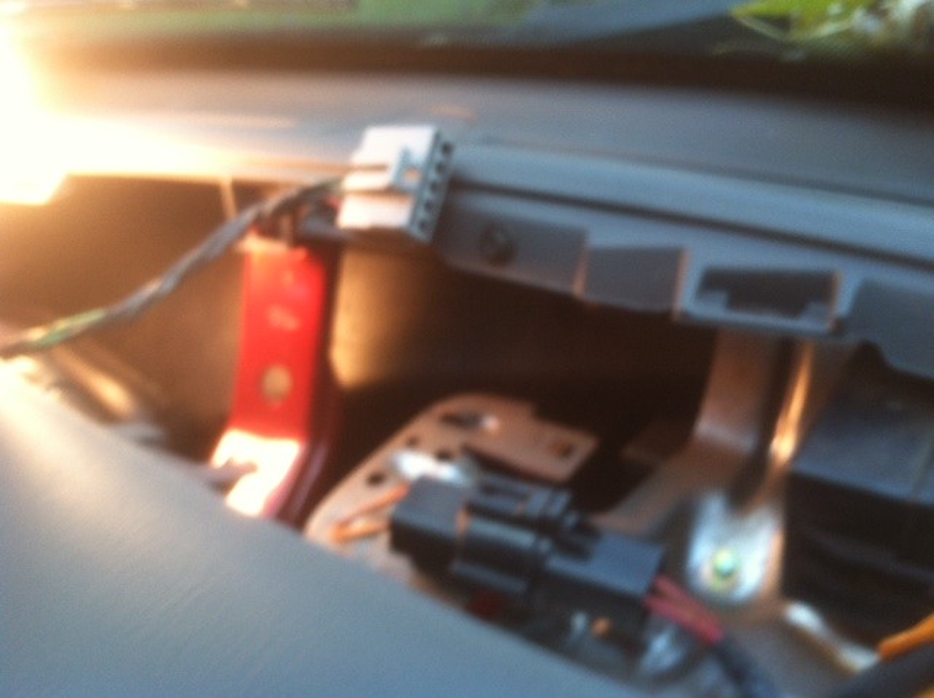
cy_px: 349
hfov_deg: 52.7
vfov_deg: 40.6
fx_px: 943
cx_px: 467
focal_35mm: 35
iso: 100
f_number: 2.8
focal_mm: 3.85
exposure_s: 1/24
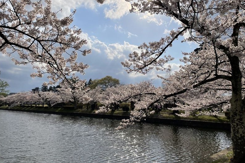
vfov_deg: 46.3
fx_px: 191
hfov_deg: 65.5
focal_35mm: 28
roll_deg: -1.1
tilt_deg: +4.0
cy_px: 92
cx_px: 126
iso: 32
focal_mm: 4.2
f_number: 1.6
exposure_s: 1/13333
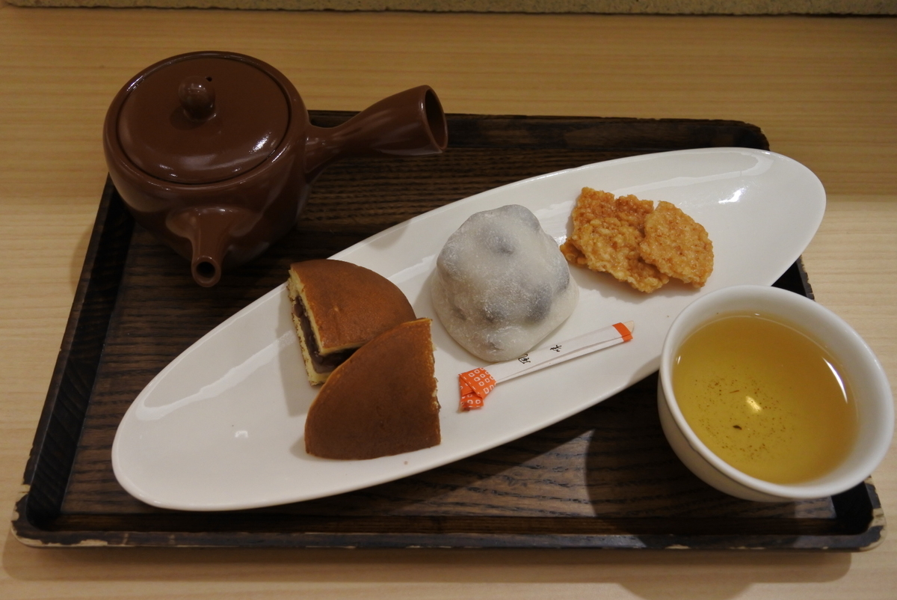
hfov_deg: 63.6
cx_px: 448
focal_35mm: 29
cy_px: 300
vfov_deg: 45.0
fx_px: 723
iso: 800
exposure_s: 1/125
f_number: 3.5
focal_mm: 11
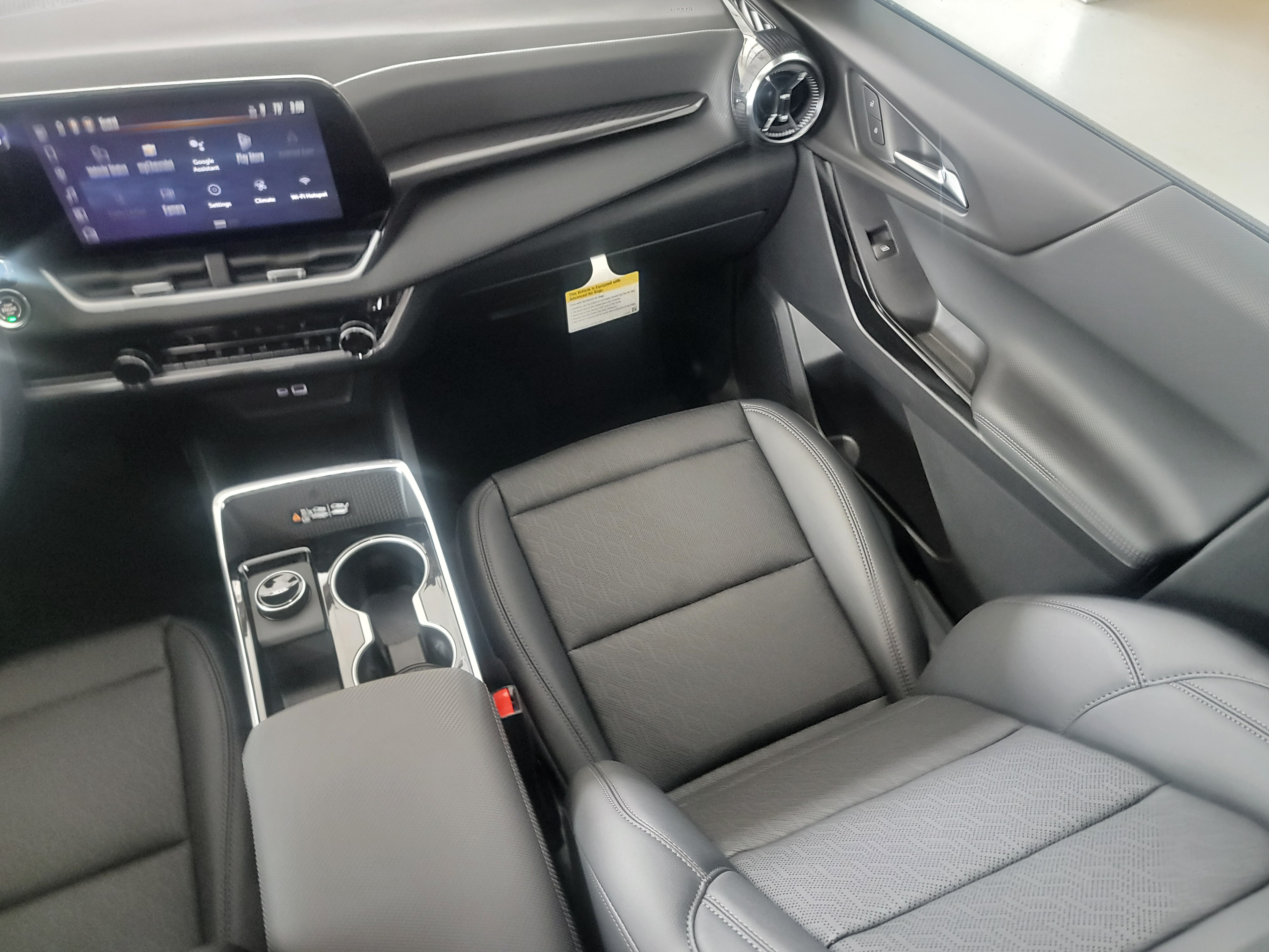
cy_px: 476
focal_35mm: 24
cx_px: 634
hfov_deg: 71.6
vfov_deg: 56.8
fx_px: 880
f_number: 1.8
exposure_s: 1/24
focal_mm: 6.7
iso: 800
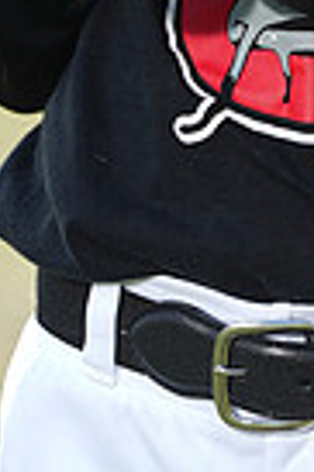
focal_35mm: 801
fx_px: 10506
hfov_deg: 1.7
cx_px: 371
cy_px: -458
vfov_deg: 2.6
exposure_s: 1/250
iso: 64
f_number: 4.5
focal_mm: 189
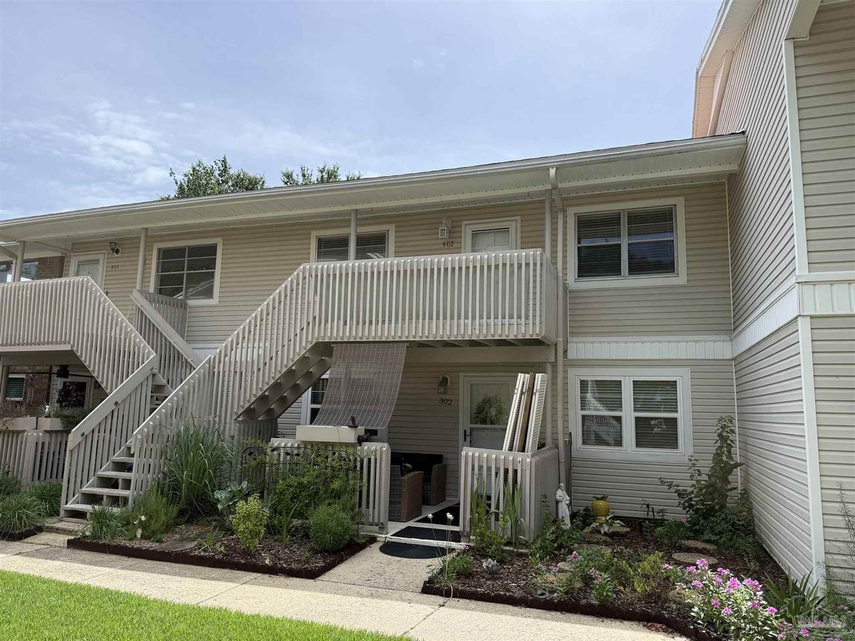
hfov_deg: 71.6
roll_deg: -0.8
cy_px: 320
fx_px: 593
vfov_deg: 56.8
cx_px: 428
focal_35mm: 24
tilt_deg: +8.4
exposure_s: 1/4405
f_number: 1.78
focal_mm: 6.76
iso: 80
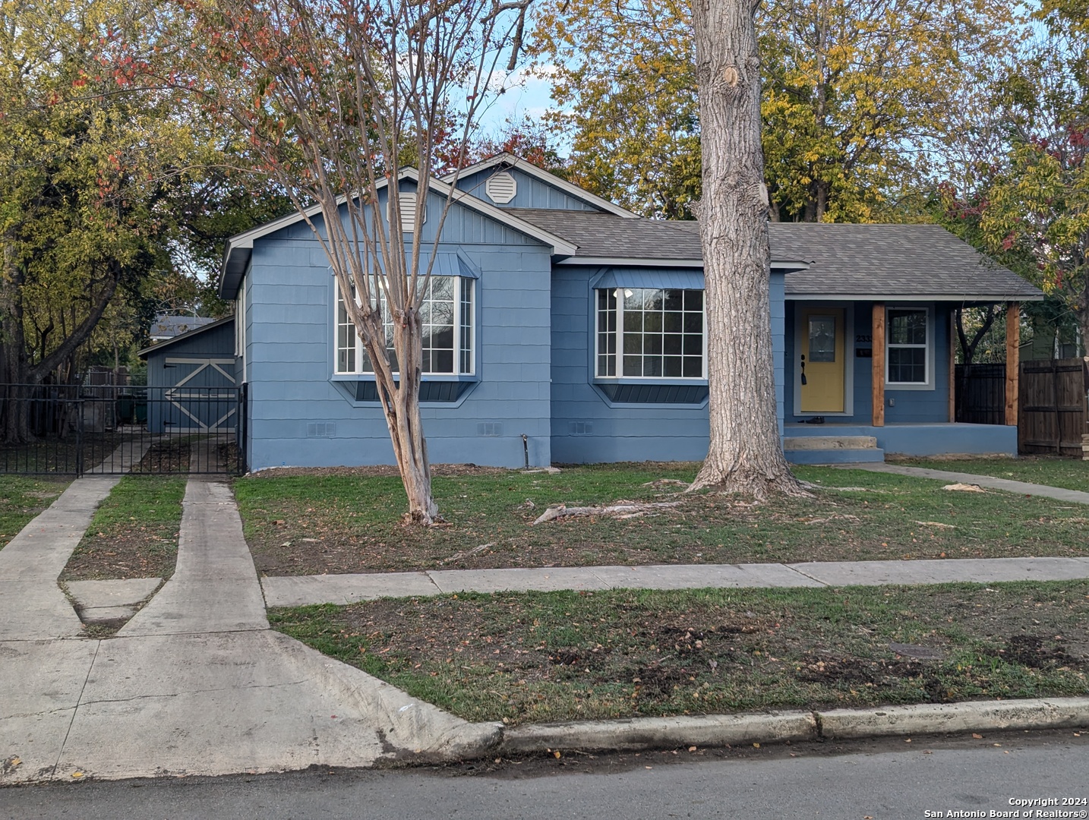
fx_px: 1512
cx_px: 544
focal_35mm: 48
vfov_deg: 30.3
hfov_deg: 39.6
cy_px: 410
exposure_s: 1/406
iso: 41
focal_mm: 6.81
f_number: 1.85
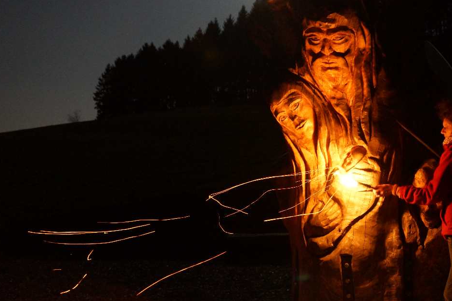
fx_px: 578
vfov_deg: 29.1
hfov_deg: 42.4
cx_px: 282
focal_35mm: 46
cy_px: 113
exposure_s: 1/2.5
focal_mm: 24
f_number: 2.8
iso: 1600
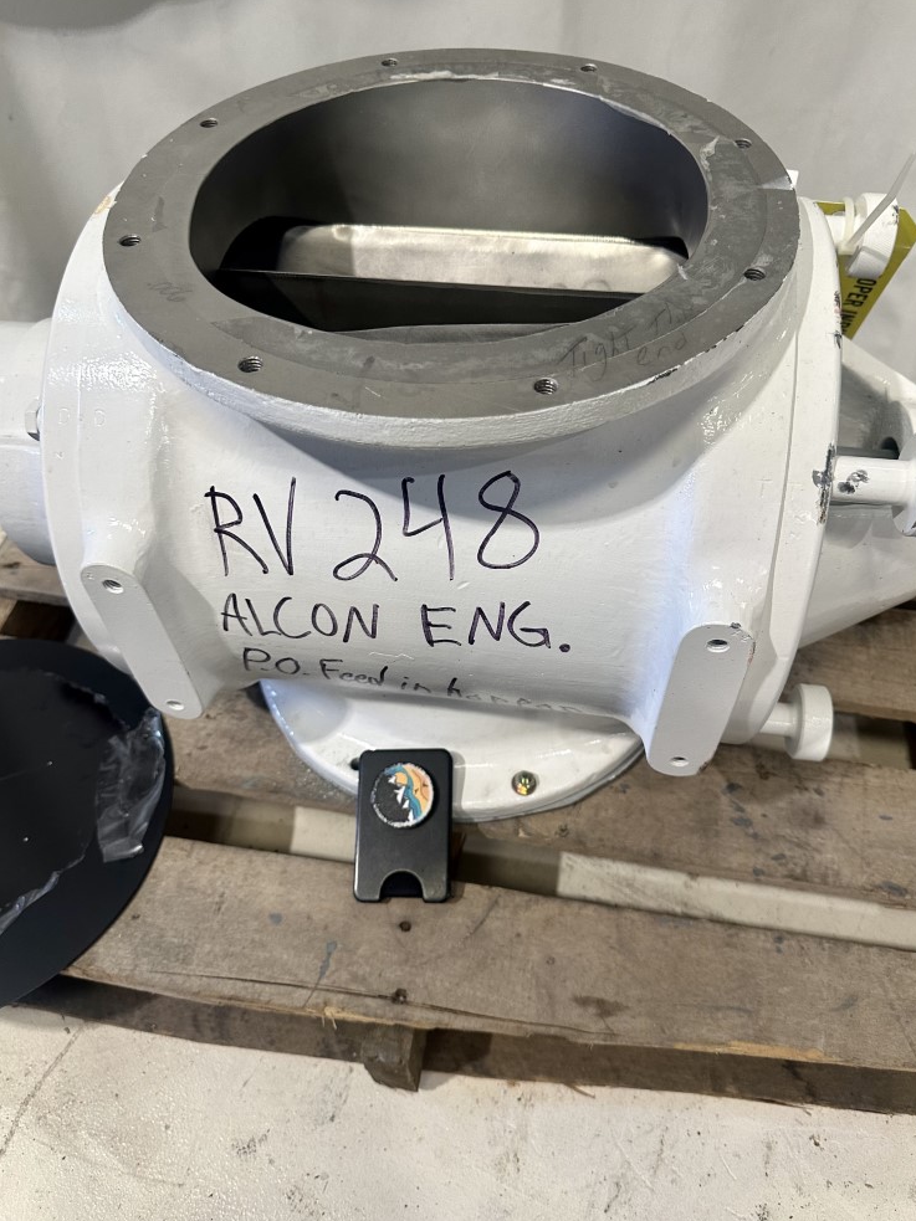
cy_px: 600
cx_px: 455
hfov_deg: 54.9
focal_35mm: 25
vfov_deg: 69.4
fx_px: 882
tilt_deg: -51.1
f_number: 1.78
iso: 200
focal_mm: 6.86
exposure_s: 1/120
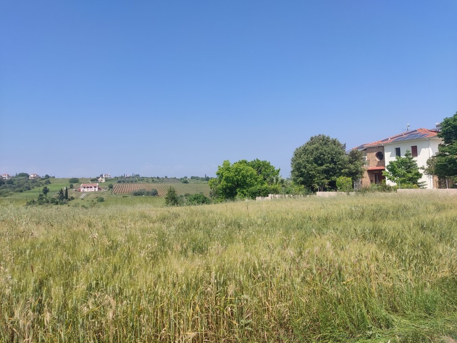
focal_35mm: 25
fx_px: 330
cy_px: 172
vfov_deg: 54.9
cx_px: 228
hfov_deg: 69.4
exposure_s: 1/1213
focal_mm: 4.71
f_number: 1.79
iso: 50
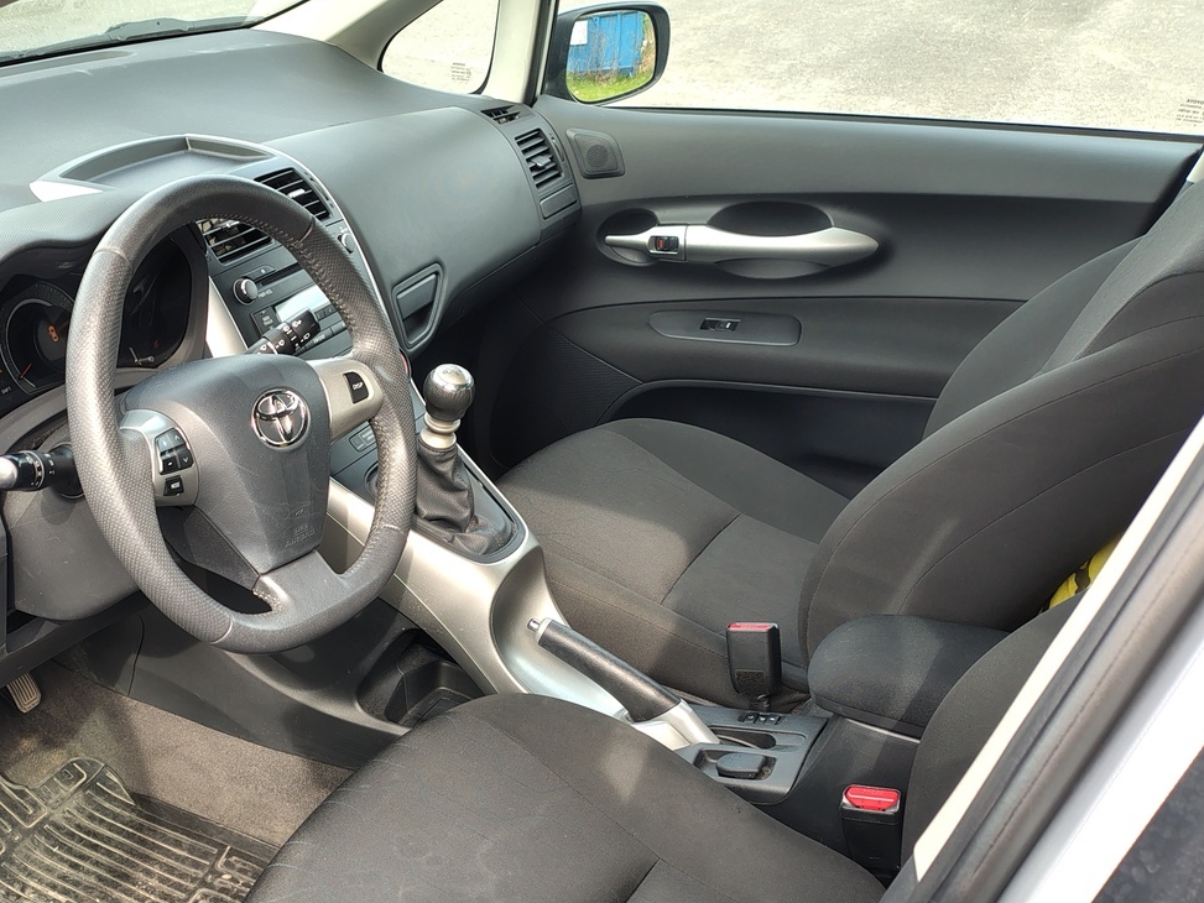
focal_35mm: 37
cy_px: 651
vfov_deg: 37.9
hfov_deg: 48.8
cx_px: 351
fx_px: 1287
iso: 182
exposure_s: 1/100
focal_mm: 4.71
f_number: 1.7
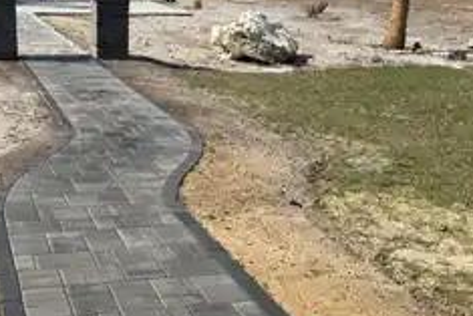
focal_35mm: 53
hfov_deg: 36.7
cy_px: 228
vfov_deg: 25.3
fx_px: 697
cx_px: 123
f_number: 1.78
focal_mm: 6.76
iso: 80
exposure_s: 1/4049
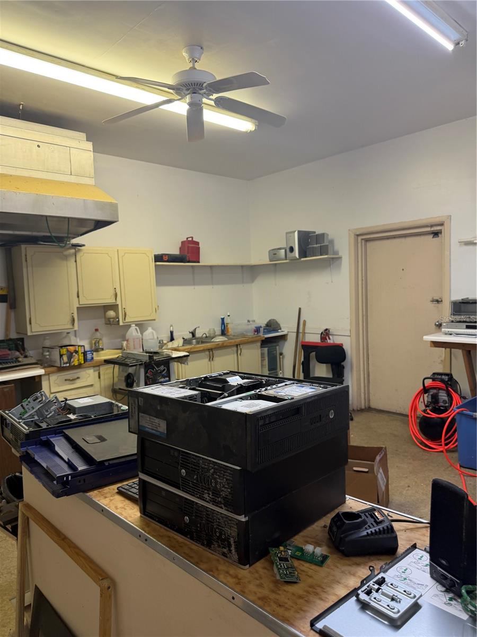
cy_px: 318
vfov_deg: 71.6
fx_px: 441
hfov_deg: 56.8
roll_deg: +1.2
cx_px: 238
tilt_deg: -7.2
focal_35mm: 24
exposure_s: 1/60
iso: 125
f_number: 1.78
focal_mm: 6.76
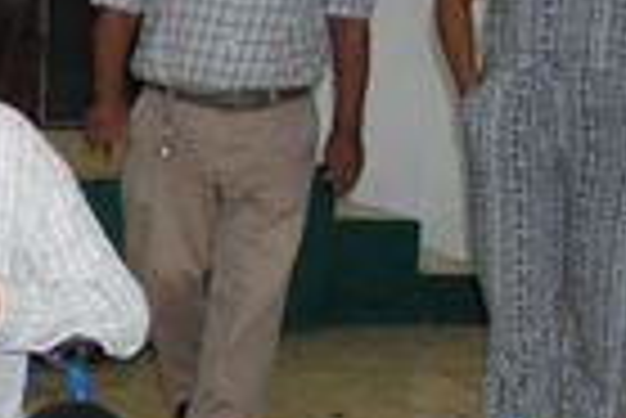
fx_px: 2646
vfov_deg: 9.0
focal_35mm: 152
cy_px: 297
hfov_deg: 11.7
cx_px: -739
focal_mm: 22
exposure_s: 1/30
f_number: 4
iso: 400
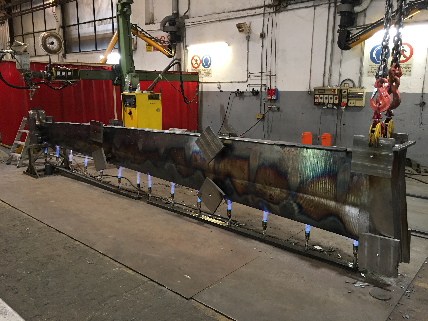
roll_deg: -0.5
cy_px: 160
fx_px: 359
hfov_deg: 61.7
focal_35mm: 29
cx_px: 214
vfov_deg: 48.2
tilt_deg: -8.6
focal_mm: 4.15
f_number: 2.2
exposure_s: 1/17
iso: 100
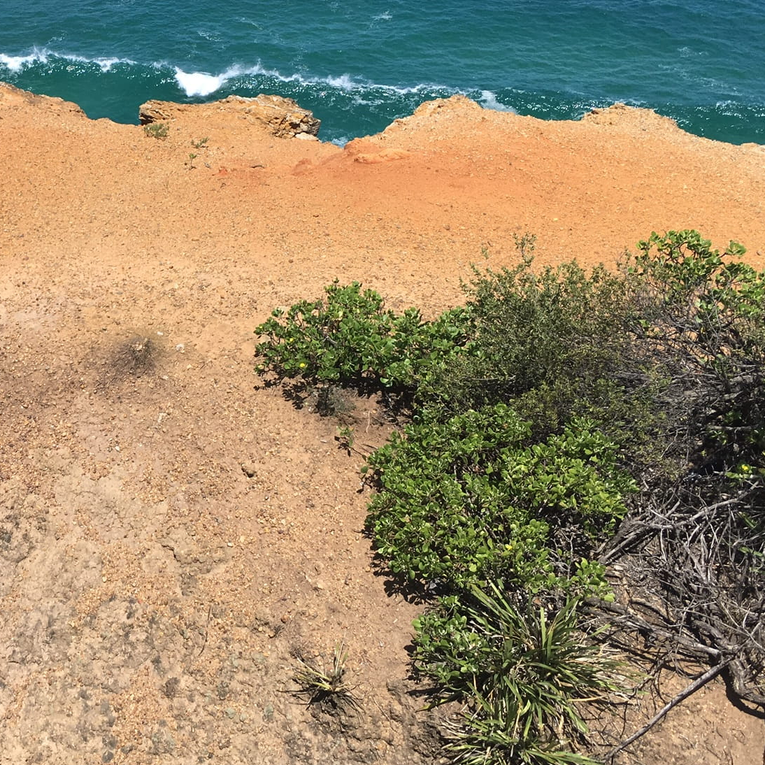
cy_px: 302
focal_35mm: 48
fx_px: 1200
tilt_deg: -33.4
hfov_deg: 33.5
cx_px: 79
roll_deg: +1.2
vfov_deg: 35.2
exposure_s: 1/1748
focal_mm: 4.15
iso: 25
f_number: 2.2
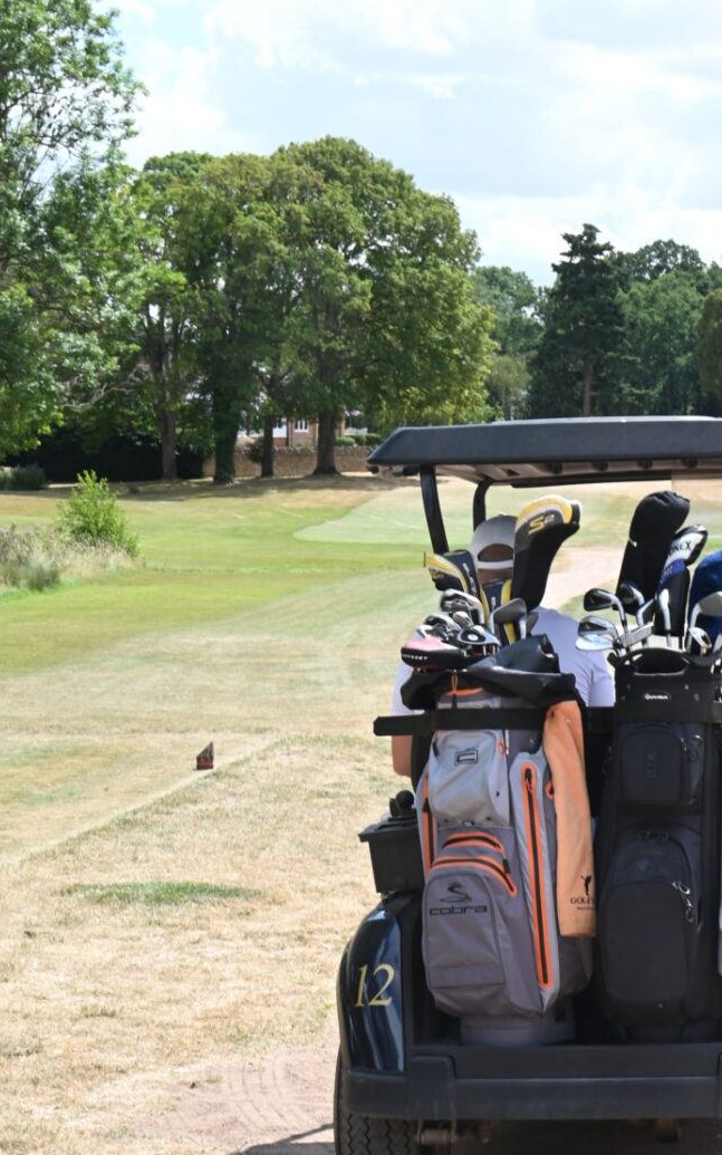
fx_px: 3053
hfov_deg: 13.3
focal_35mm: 97
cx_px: 676
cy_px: 233
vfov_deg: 21.2
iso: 200
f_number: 14
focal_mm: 48
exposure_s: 1/100
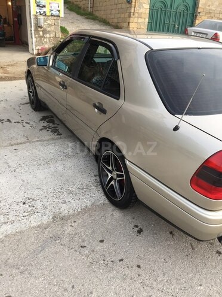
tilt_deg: -25.6
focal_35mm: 29
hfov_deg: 48.2
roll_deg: -3.1
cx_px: 111
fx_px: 248
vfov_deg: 61.7
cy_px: 148
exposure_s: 1/100
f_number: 2.2
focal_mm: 4.15
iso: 50
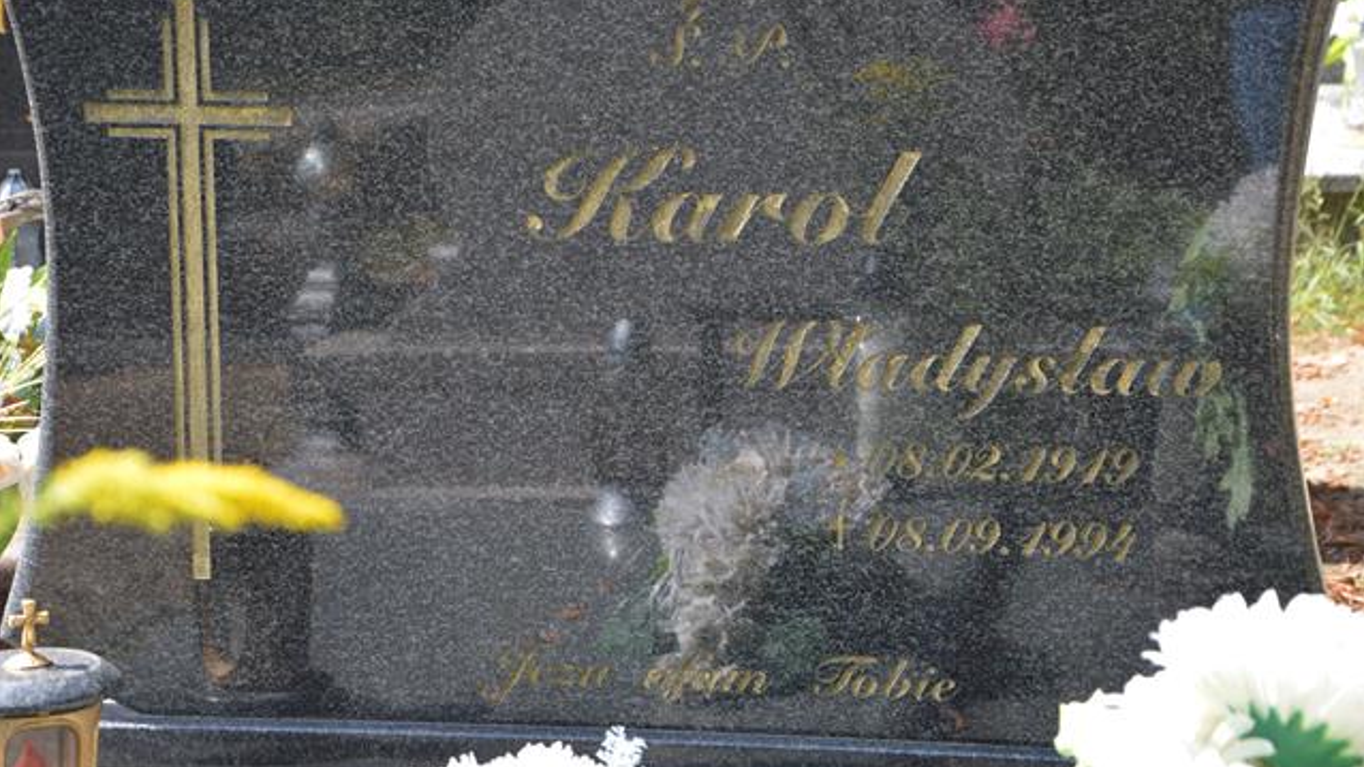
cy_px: 340
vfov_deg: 11.6
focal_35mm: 104
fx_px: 3762
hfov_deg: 20.6
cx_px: 682
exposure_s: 1/125
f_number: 5.6
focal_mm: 66
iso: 140
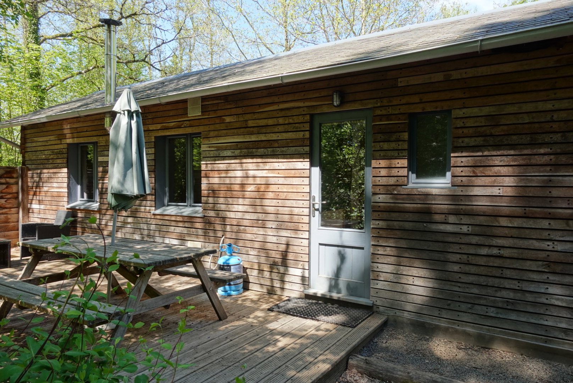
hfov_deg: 73.7
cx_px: 286
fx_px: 382
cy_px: 192
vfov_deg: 53.2
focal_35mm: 24
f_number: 4
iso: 125
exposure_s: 1/125
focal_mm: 8.8
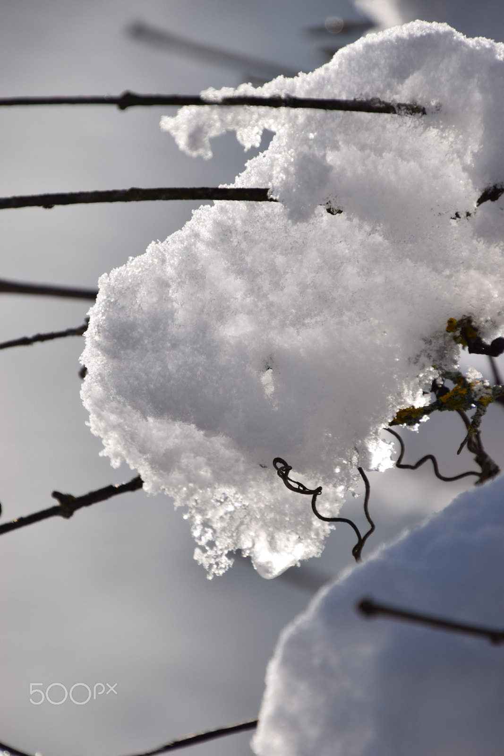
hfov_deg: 3.1
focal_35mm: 450
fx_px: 9447
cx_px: 252
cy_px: 378
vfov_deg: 4.6
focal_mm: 300
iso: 200
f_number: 9
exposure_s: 1/1250
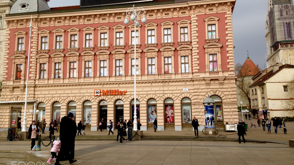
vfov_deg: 32.8
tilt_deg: +9.9
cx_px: 147
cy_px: 80
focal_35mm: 36
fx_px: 281
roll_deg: -0.8
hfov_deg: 55.3
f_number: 2.4
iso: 50
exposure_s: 1/1391
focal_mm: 4.12
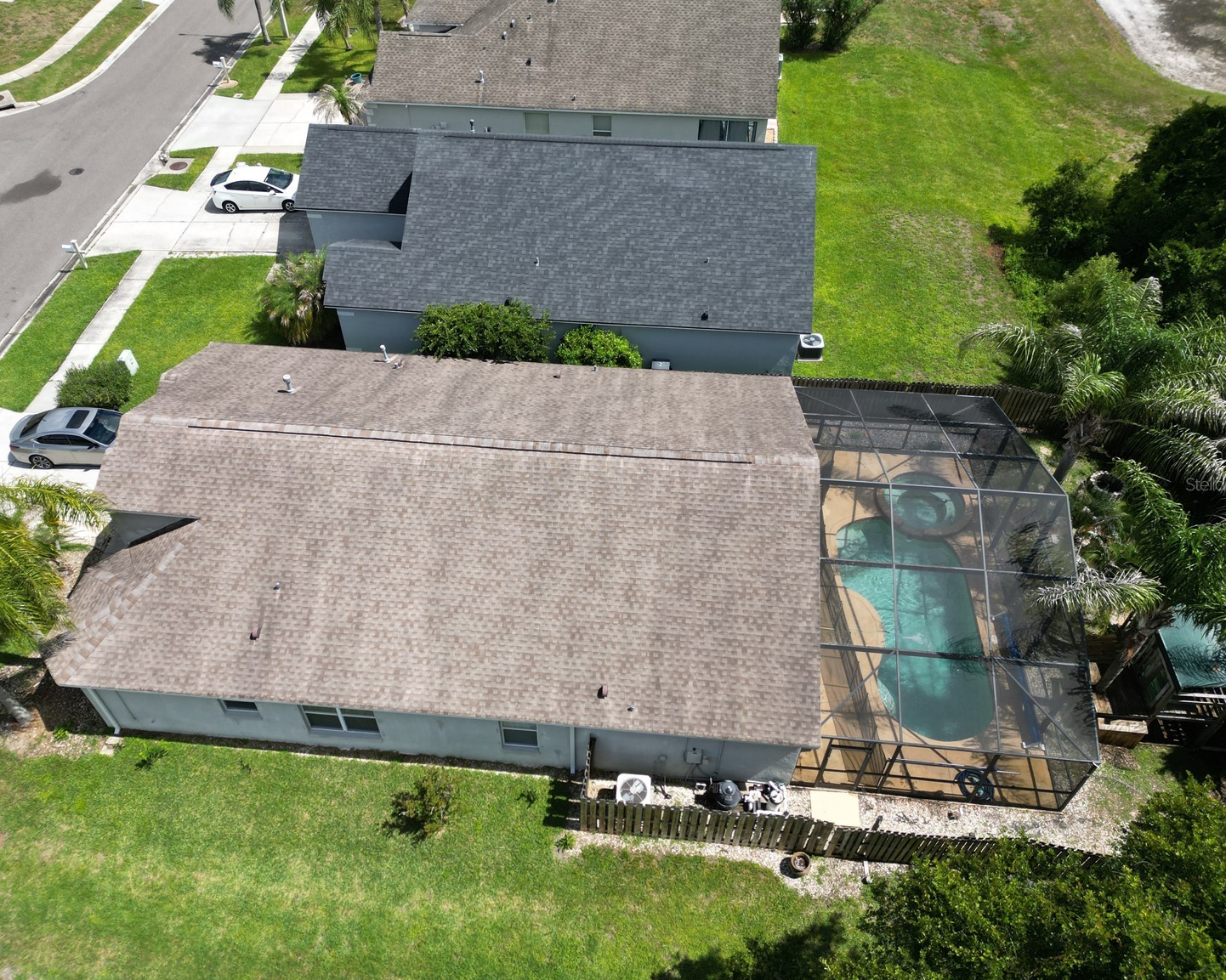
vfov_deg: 54.9
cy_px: 484
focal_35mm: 26
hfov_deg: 66.0
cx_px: 586
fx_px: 943
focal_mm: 6.72
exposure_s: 1/2500
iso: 100
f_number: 1.7
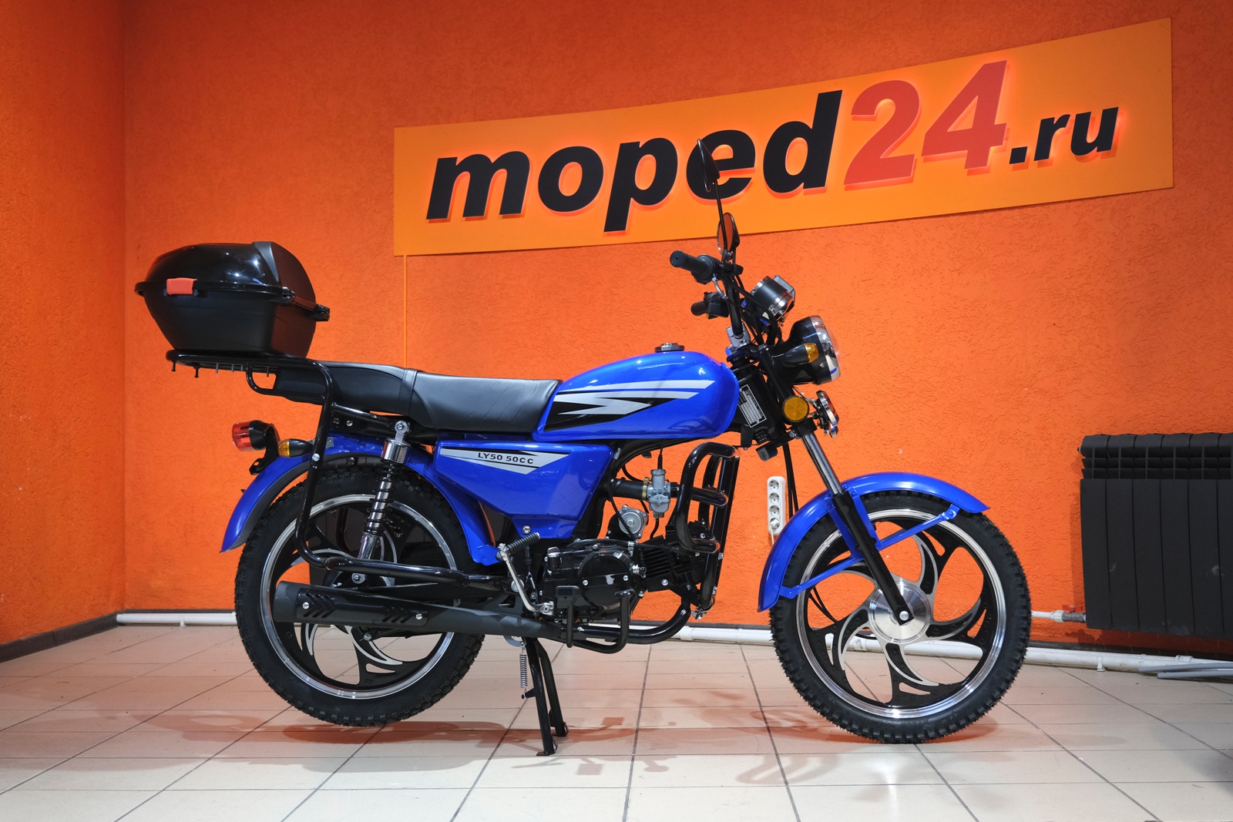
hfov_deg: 49.5
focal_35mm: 39
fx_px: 1336
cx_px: 616
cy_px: 411
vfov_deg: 34.2
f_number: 4
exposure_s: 1/100
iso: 1600
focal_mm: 26
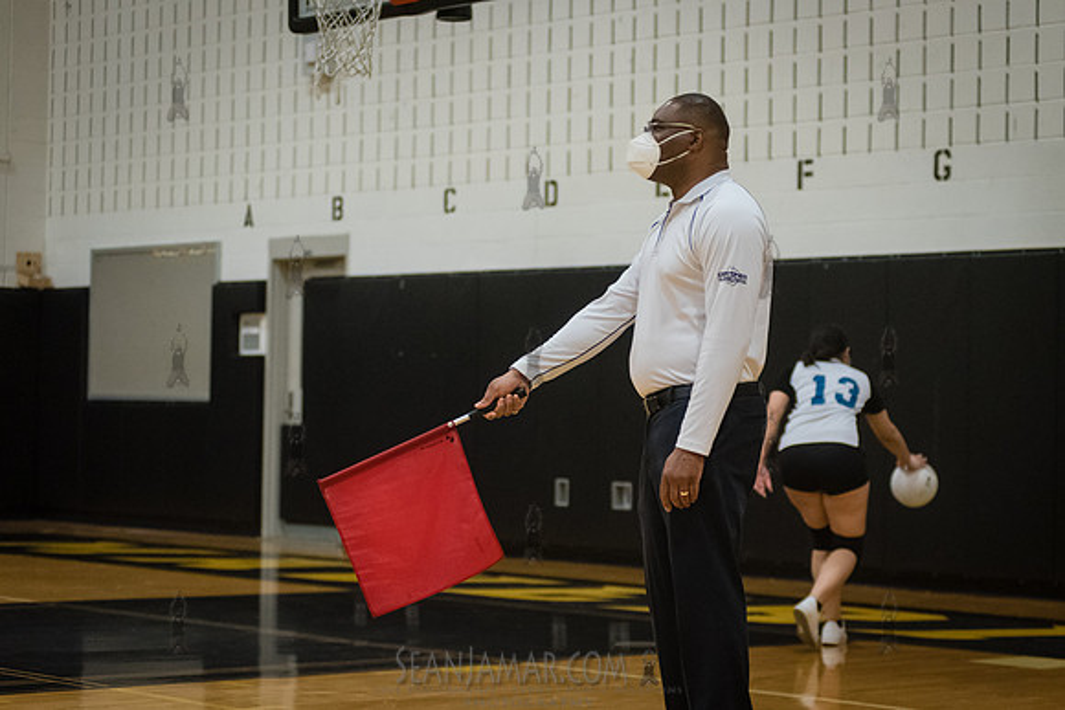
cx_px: 582
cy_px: 377
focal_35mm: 88
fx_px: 2591
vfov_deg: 15.6
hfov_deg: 23.2
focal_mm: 80
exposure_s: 1/400
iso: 5000
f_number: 3.2
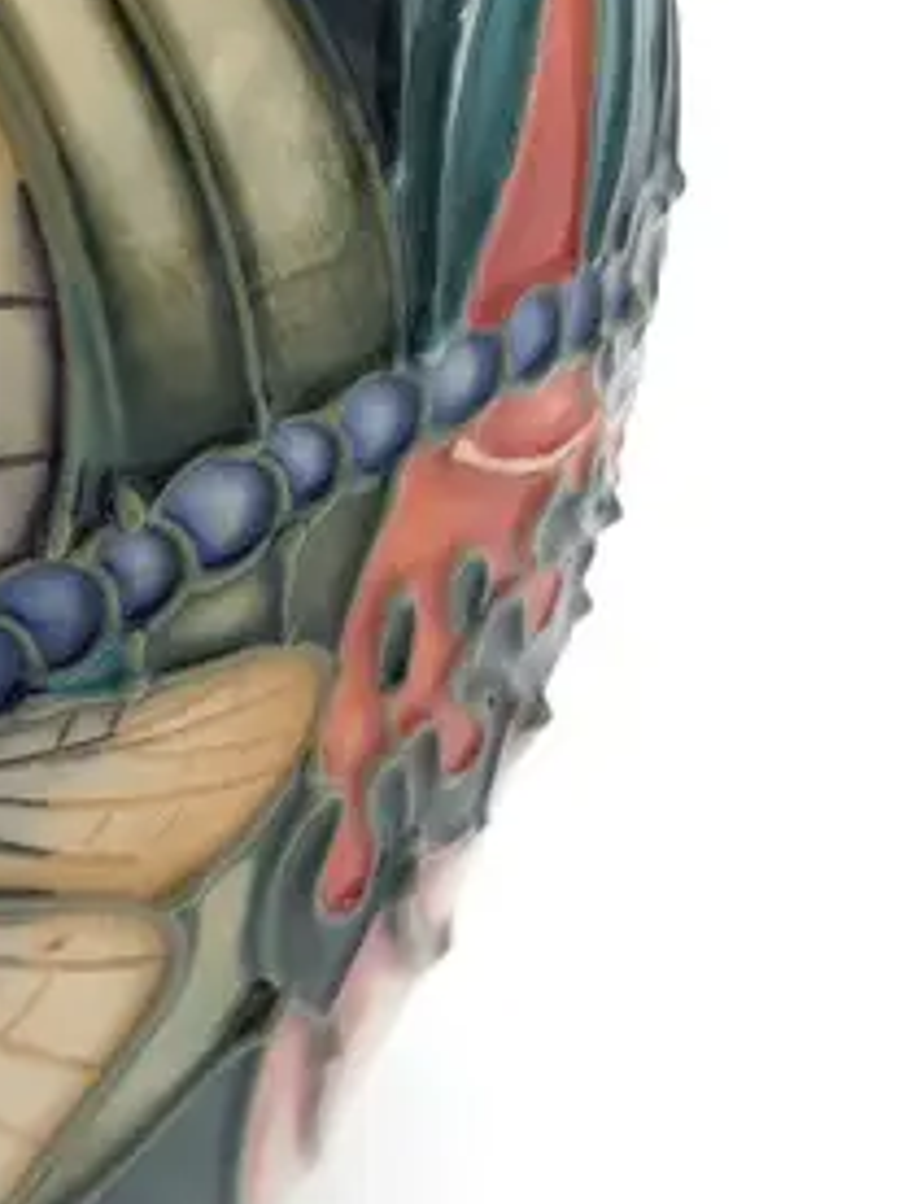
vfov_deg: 18.9
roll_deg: +0.7
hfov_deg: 13.9
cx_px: -127
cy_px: 598
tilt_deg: -30.4
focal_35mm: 104
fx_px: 3617
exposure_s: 1/261
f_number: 1.8
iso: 20
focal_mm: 3.99
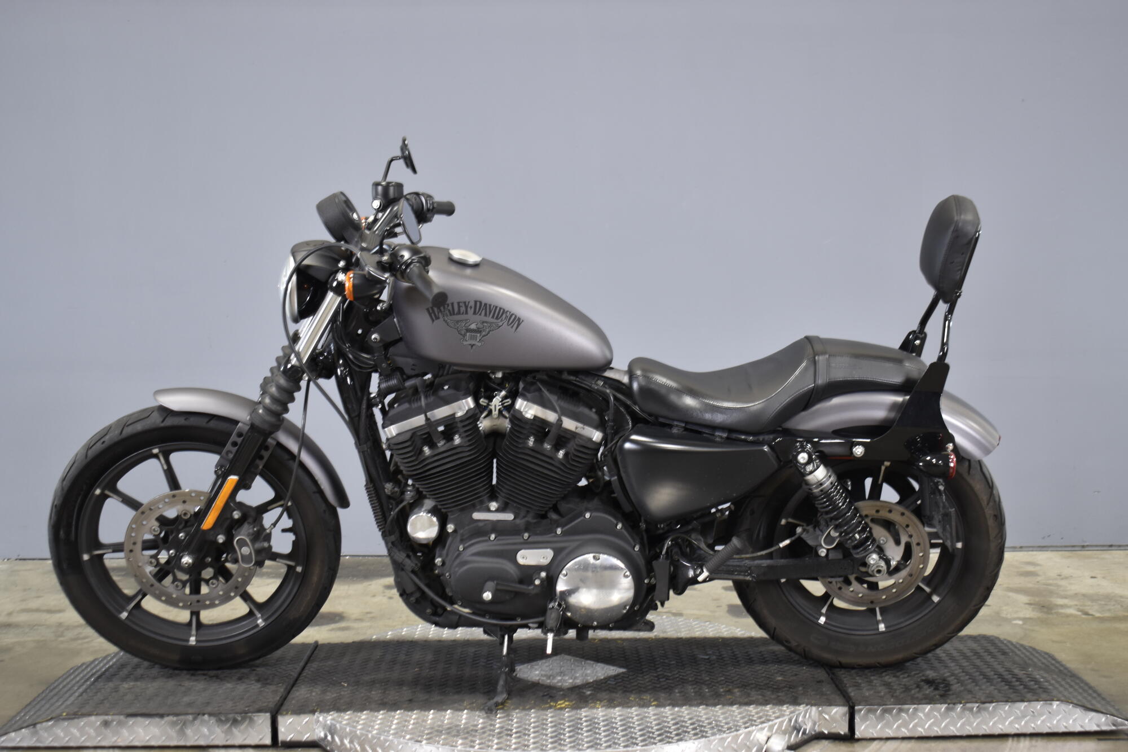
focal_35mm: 51
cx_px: 564
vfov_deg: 26.5
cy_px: 376
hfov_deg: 38.9
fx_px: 1598
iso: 400
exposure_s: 1/10
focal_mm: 34
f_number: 4.5
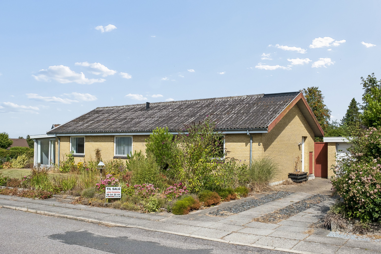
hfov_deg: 55.8
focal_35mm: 34
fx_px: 360
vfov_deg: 38.9
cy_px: 127
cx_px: 190
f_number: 7.1
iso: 320
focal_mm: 22.7
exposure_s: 1/1250
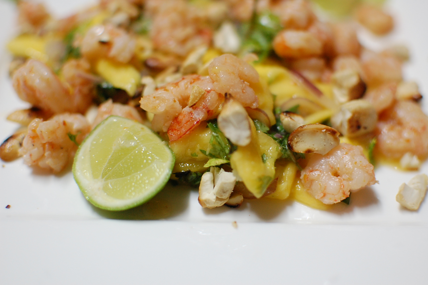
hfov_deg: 37.9
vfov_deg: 25.7
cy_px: 142
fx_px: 624
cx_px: 214
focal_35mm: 52
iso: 800
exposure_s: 1/60
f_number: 2.2
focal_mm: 35
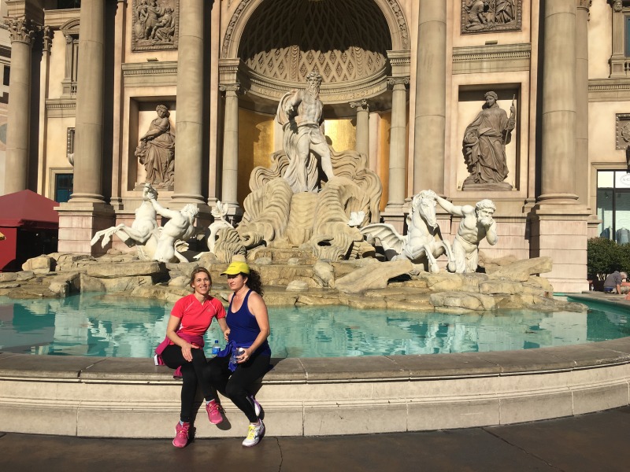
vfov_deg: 48.2
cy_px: 236
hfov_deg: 61.7
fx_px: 528
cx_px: 315
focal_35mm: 29
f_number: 2.2
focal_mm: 4.15
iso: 25
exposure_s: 1/2747
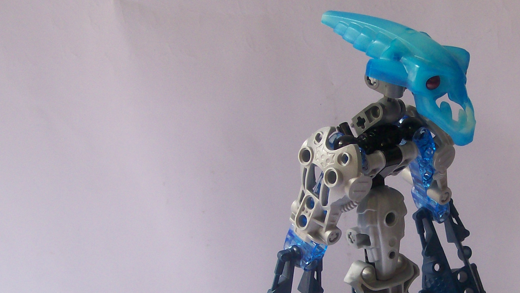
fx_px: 938
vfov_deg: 17.5
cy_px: 247
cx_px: 381
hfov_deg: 30.5
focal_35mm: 68
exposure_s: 1/61.7
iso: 80
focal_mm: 6
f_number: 2.7
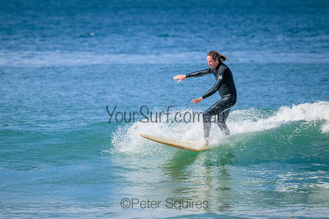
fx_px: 7312
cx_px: 164
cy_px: 110
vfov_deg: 1.7
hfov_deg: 2.6
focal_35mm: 800
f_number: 11
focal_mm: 800
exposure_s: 1/1600
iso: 2800
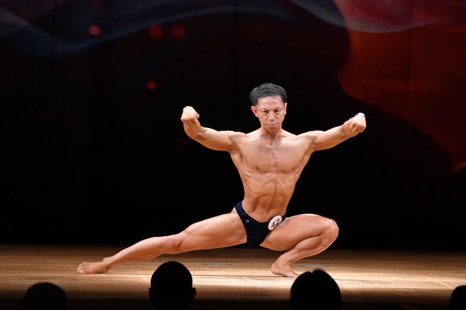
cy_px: 155
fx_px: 3687
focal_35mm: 285
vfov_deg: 4.8
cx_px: 233
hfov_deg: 7.2
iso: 4000
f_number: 5.6
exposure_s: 1/400
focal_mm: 190
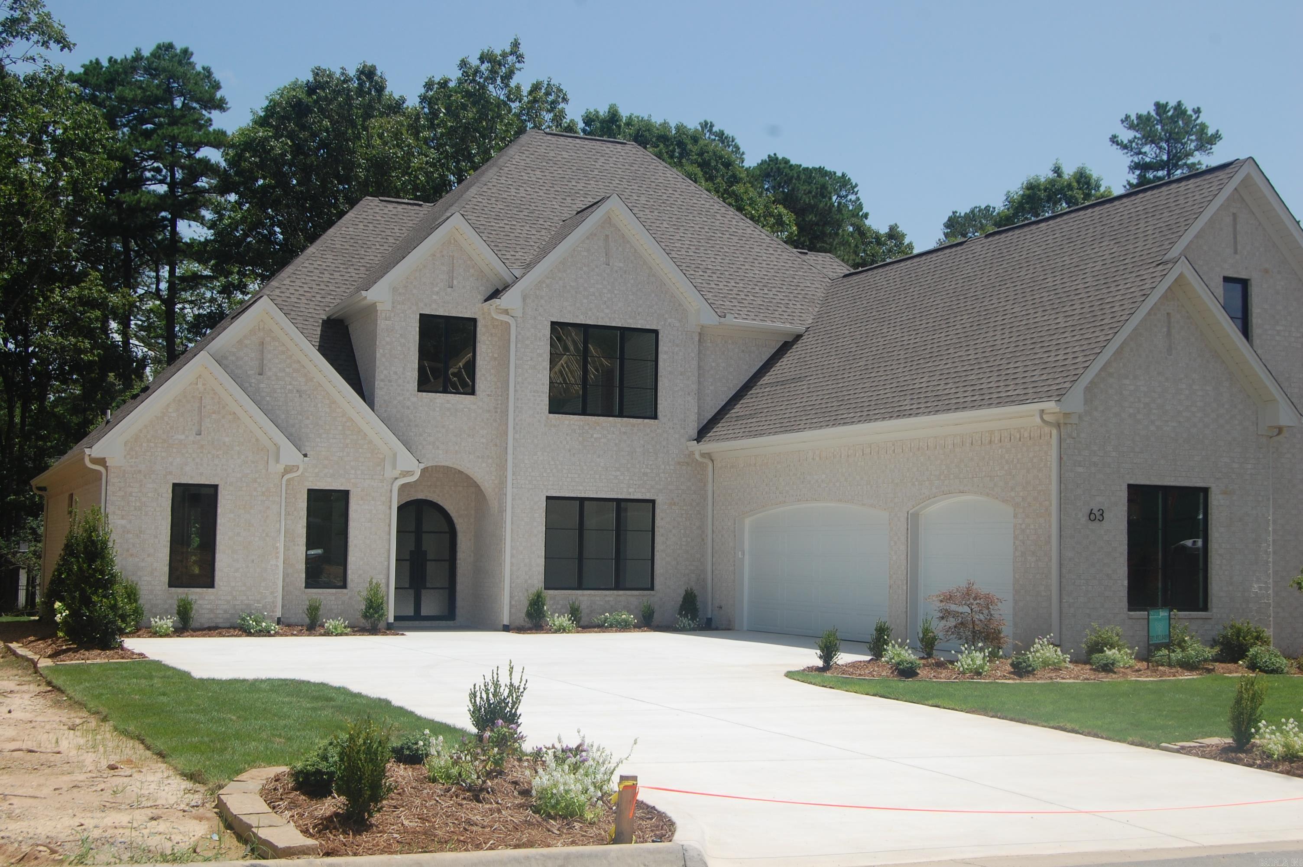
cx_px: 652
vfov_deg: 29.8
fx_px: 1627
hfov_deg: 43.6
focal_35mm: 45
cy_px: 434
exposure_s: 1/400
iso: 200
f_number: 10
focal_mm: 30
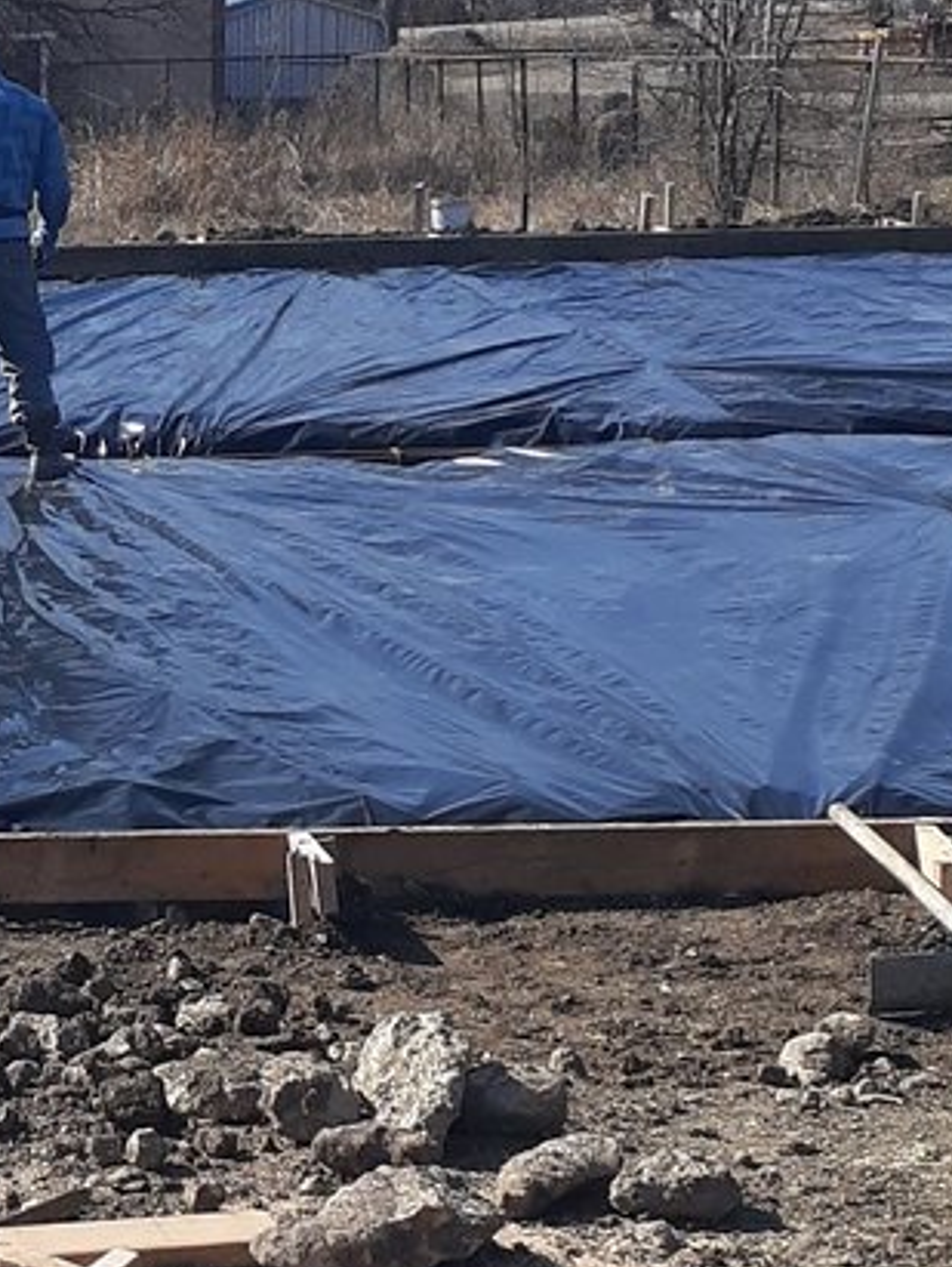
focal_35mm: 105
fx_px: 3844
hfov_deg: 13.7
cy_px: 572
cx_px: -163
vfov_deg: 18.7
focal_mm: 3.6
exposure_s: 1/1575
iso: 40
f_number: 1.9
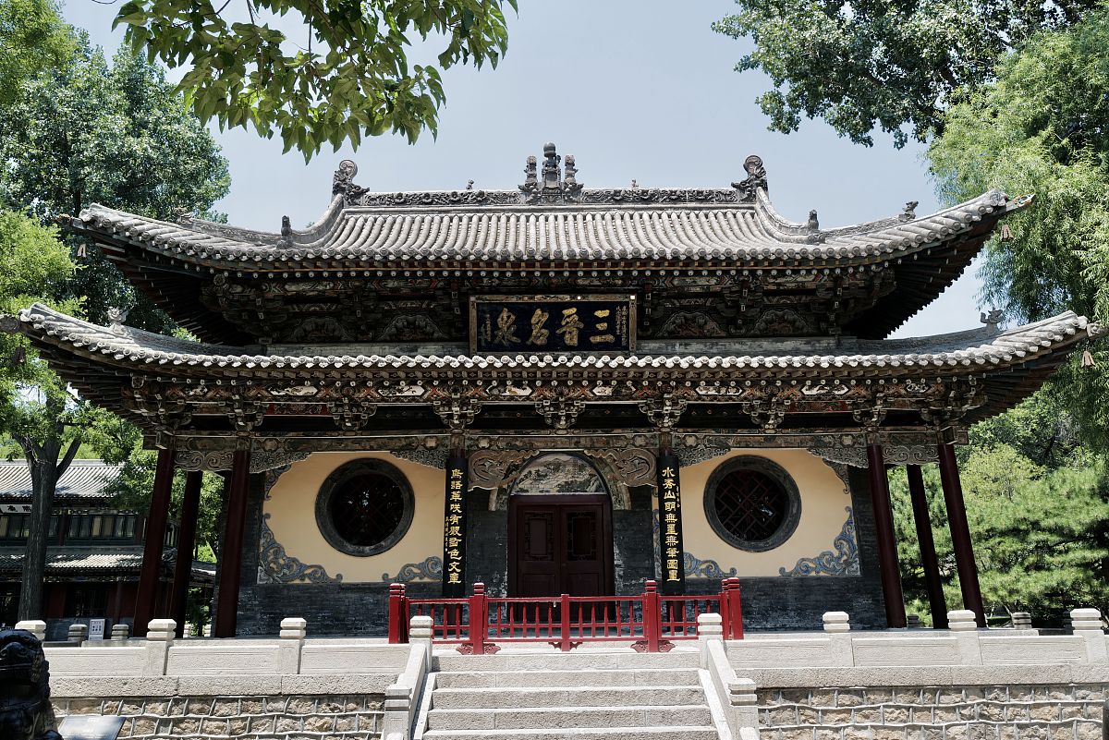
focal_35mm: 28
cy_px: 370
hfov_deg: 65.5
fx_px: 863
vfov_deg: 46.4
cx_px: 554
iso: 400
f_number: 9
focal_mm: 28
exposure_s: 1/250
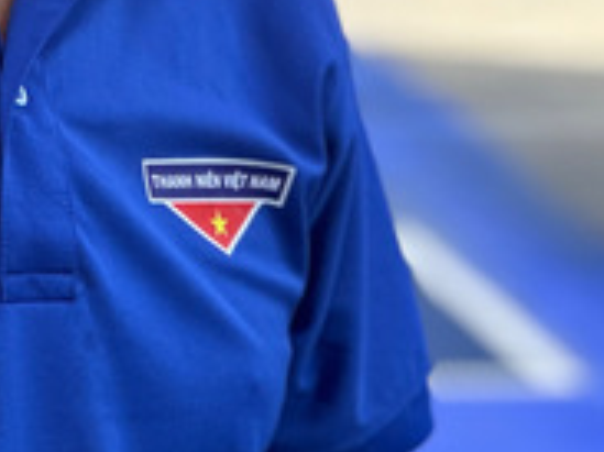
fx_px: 5283
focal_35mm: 303
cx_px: 63
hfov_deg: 6.5
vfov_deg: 4.9
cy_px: -185
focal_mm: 9
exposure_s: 1/266
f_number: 2.8
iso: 25
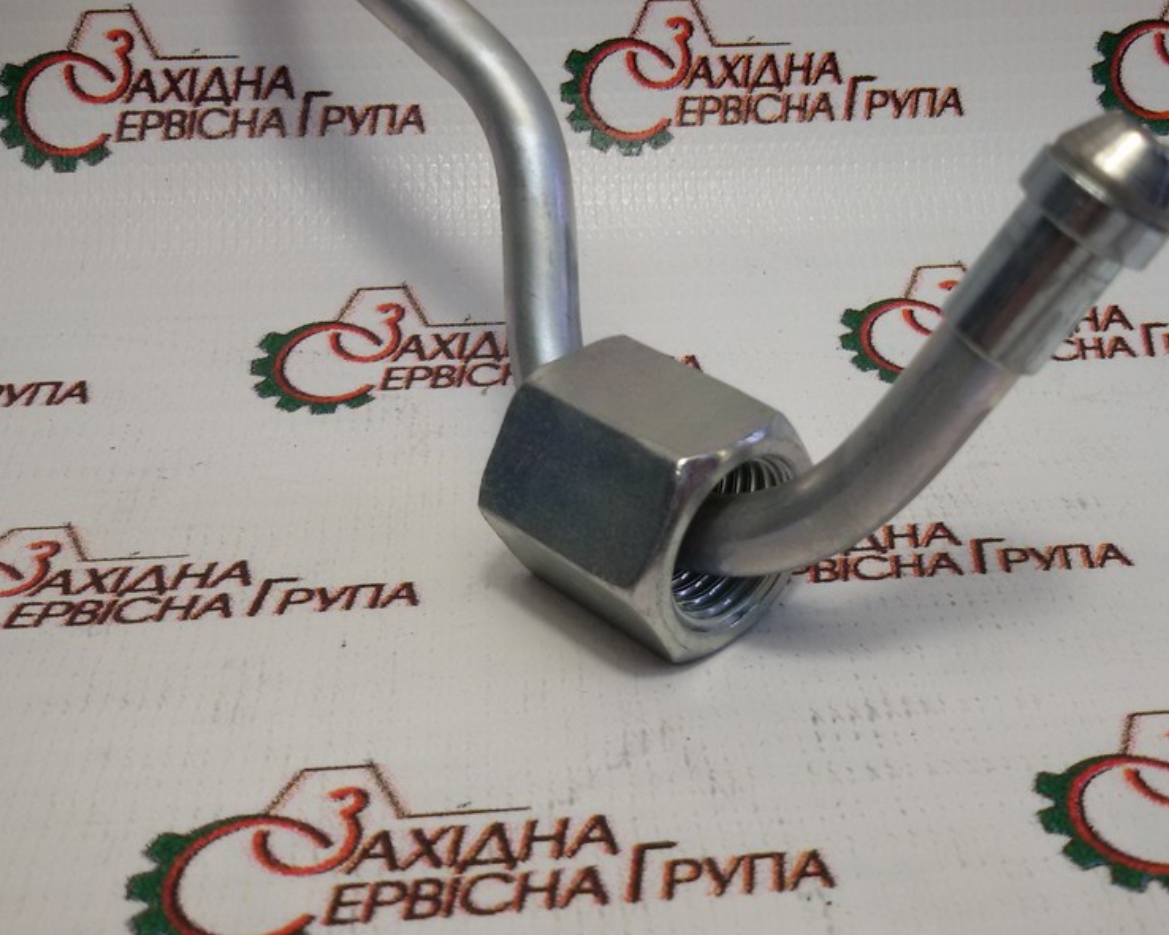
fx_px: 1418
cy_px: 363
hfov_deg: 44.7
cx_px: 661
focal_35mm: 41
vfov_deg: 36.3
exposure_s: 1/100
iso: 50
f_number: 2.4
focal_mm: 2.93
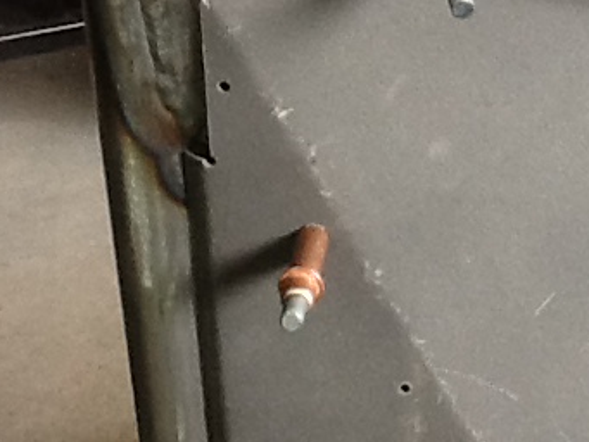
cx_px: 560
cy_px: 345
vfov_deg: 16.3
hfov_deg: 21.2
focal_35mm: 90
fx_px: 1532
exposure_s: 1/30
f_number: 2.4
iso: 100
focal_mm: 2.03
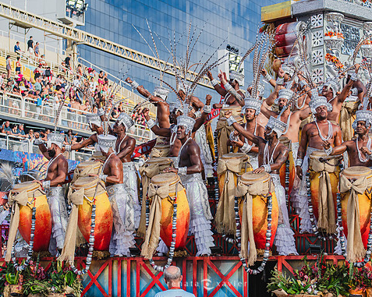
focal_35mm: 97
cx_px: 206
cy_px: 147
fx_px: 1067
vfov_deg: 15.8
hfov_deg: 19.8
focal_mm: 85
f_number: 5.6
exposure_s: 1/1600
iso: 400
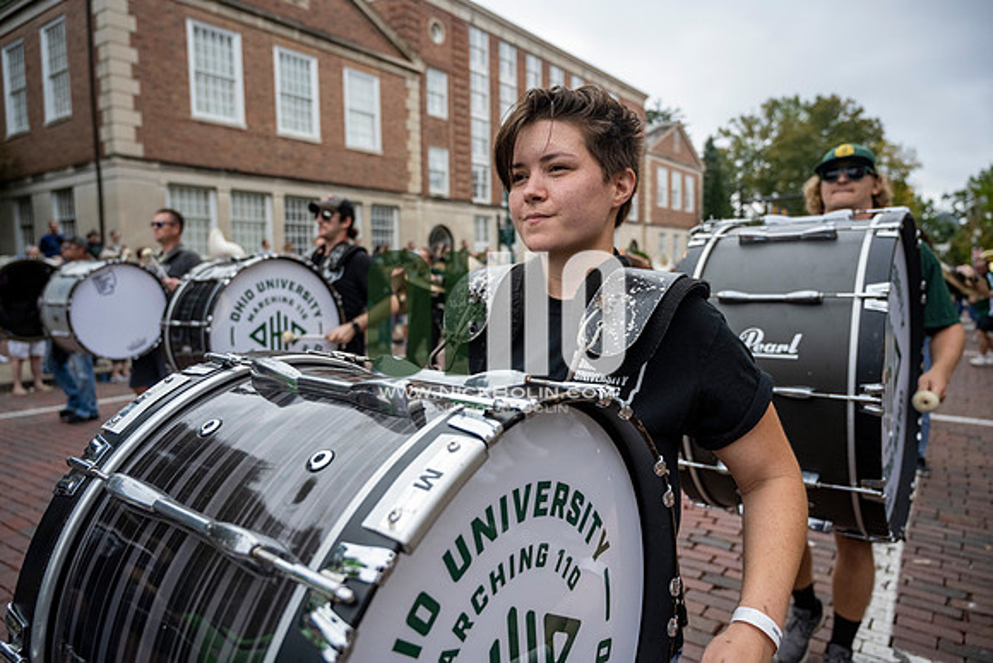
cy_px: 332
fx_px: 662
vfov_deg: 53.2
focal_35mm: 24
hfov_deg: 73.7
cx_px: 496
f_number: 4
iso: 1000
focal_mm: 24
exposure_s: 1/1600
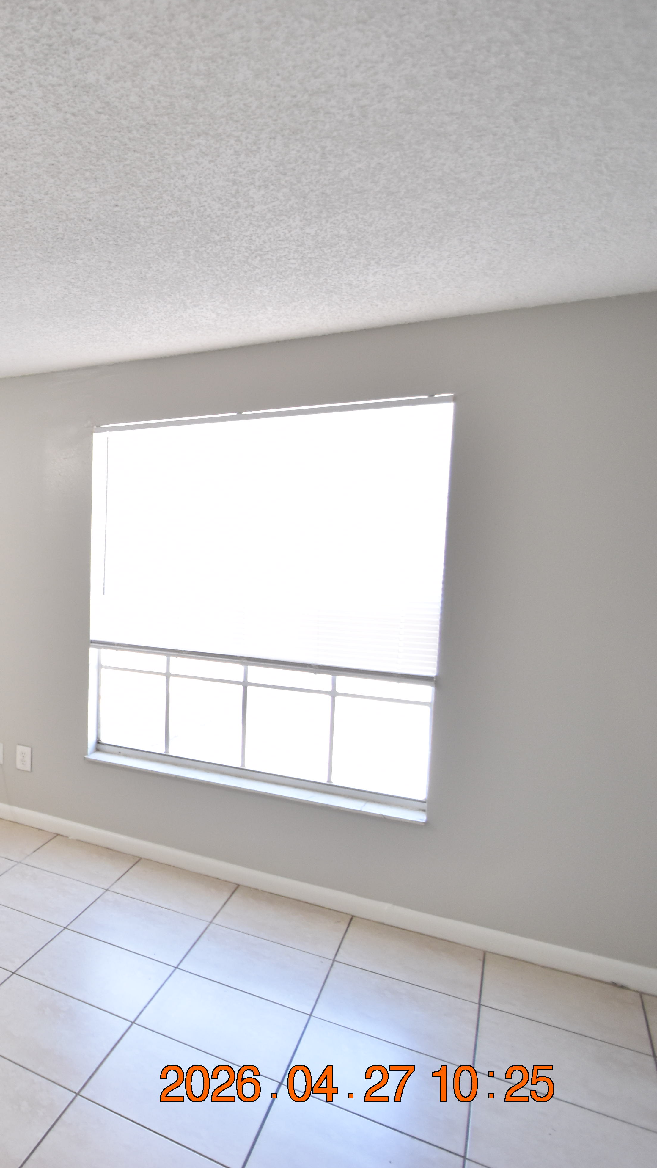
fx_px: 743
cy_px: 579
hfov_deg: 35.2
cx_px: -169
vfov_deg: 76.3
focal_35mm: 24
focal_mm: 10
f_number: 3.5
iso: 800
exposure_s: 1/90
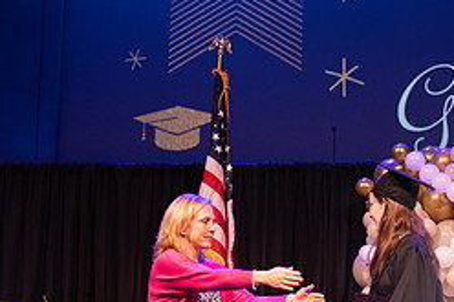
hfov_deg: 22.4
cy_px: 261
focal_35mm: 89
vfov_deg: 15.2
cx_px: 397
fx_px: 1122
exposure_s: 1/200
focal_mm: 38
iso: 1600
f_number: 4
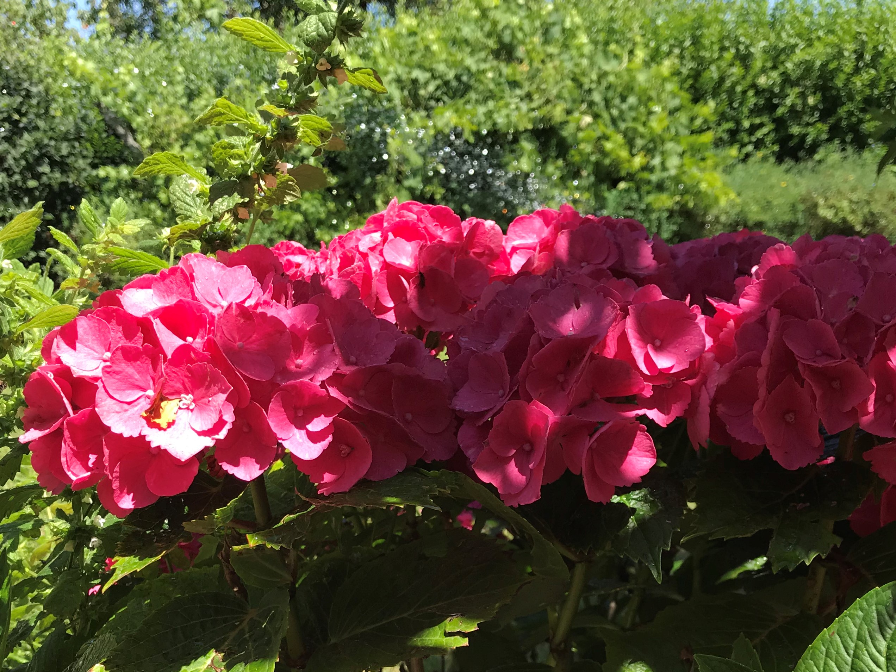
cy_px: 336
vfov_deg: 49.7
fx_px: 725
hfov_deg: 63.4
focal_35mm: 28
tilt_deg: -15.4
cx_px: 448
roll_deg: +3.7
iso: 20
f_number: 1.8
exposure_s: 1/791
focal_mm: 3.99
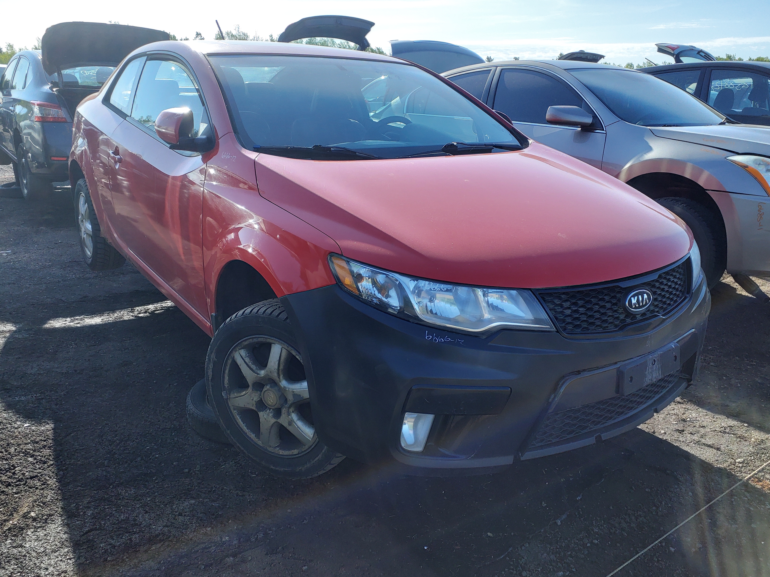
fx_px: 578
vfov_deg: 53.1
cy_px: 288
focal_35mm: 26
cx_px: 385
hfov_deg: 67.3
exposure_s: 1/258
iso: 40
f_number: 1.9
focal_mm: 3.58
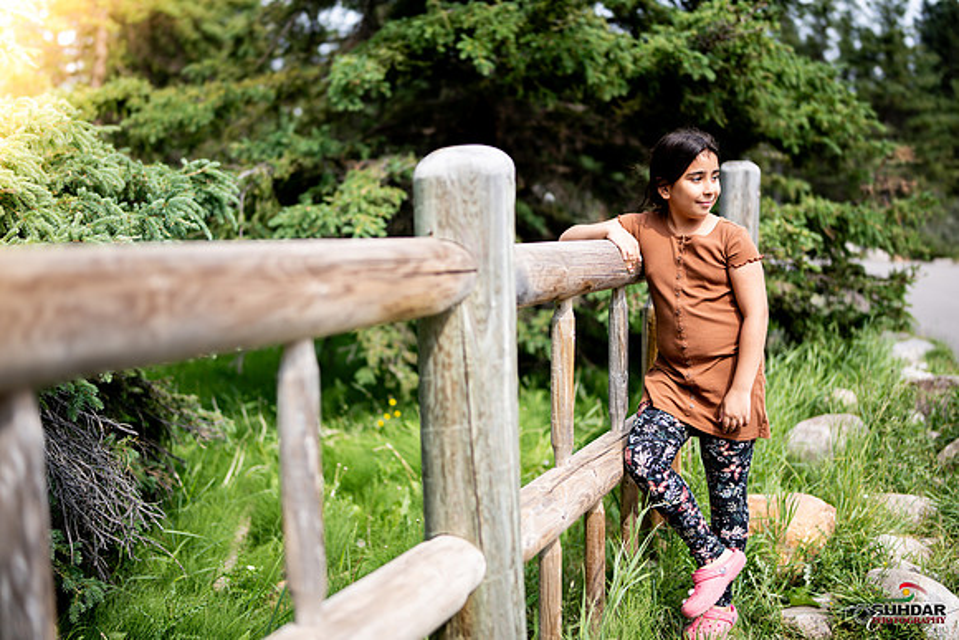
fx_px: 933
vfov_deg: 37.9
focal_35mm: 35
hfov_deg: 54.4
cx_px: 480
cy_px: 320
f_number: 1.2
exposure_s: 1/5000
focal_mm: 35
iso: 200
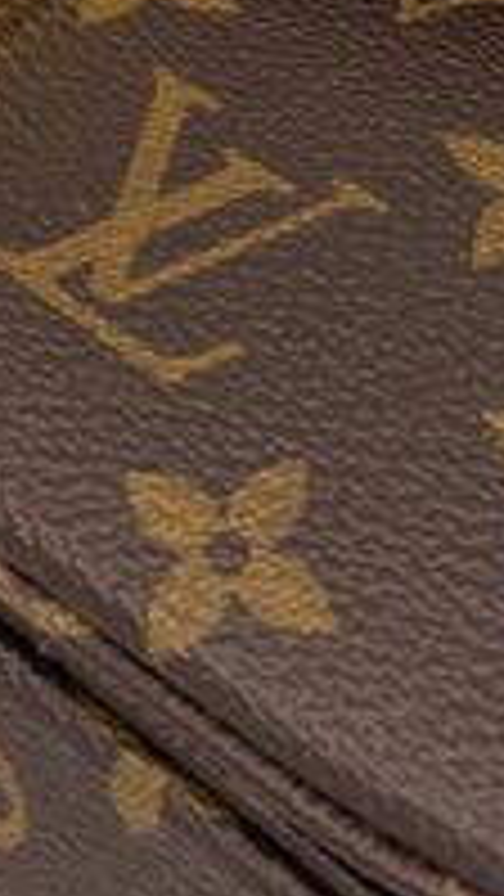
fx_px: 2494
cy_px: 0
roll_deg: -1.9
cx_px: 171
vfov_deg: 19.8
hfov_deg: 11.5
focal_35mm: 105
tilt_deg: -44.9
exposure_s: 1/60
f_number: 1.78
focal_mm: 6.76
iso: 125
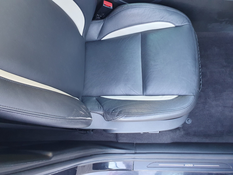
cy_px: 88
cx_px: 116
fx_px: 175
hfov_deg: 67.3
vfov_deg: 53.1
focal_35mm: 26
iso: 400
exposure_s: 1/50
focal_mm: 4.32
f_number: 2.4
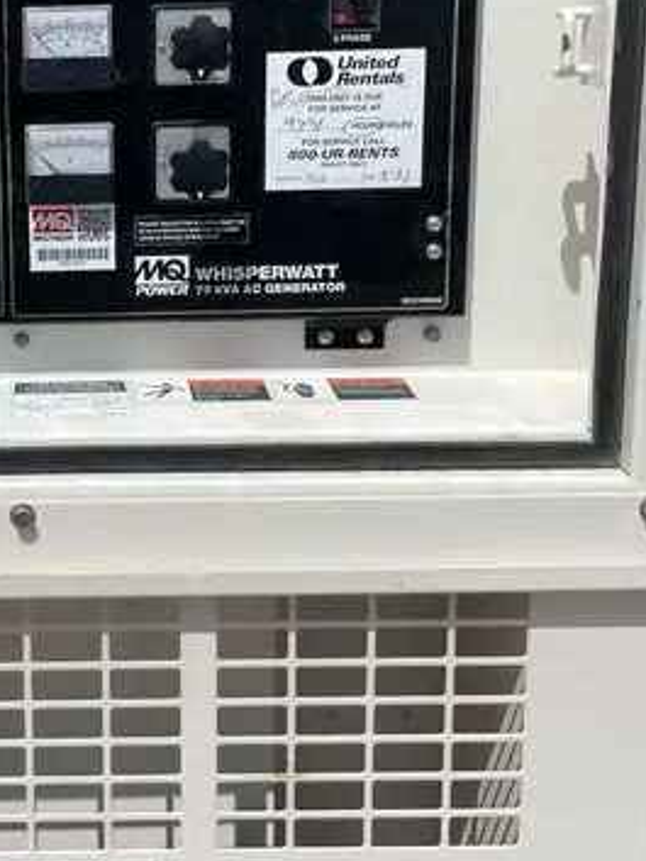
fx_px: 1343
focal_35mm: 54
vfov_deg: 34.8
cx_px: -2
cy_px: 218
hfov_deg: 25.7
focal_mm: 4.2
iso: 32
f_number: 1.6
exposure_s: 1/6897
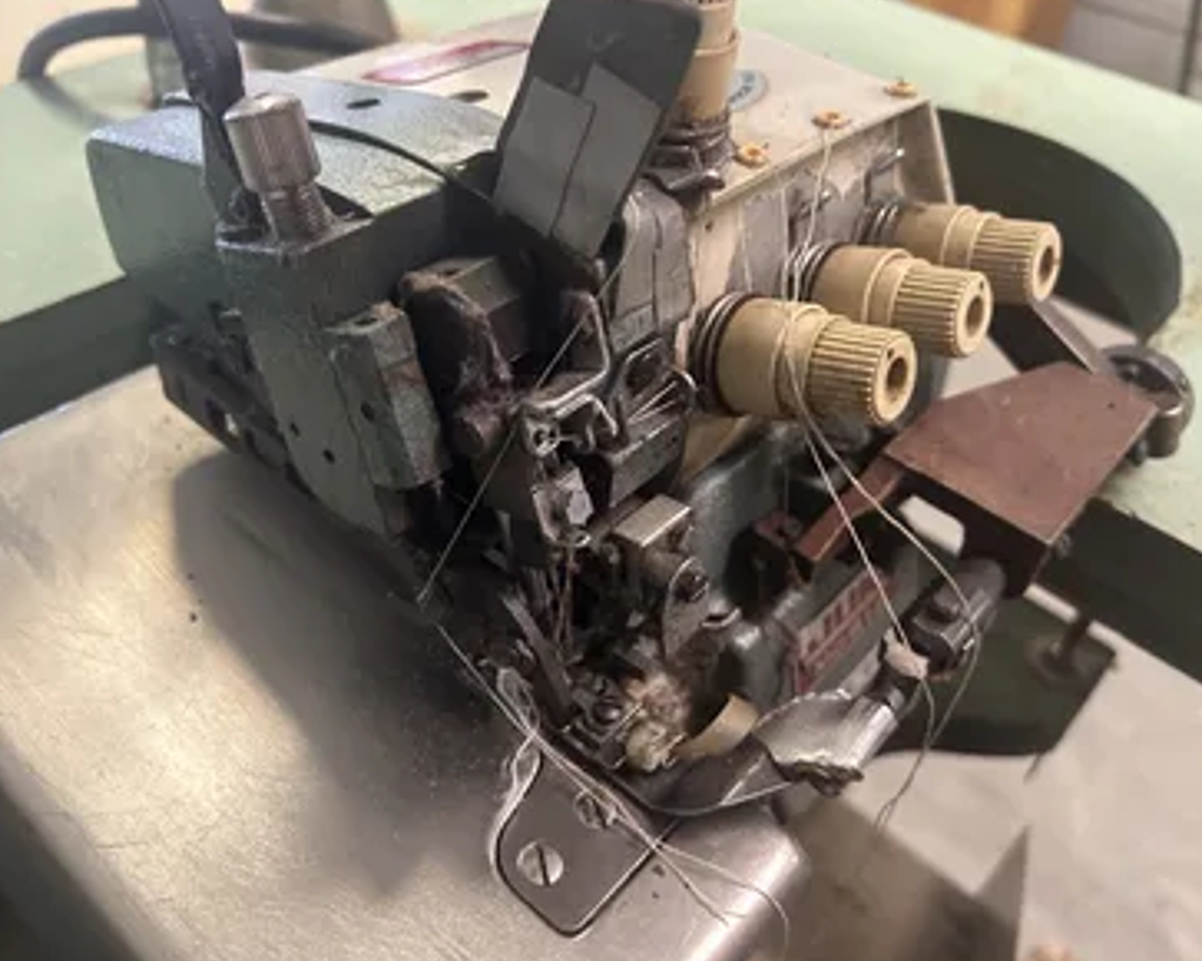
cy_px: 474
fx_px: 996
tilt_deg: -42.5
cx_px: 586
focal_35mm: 28
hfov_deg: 62.2
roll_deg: -3.9
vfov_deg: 51.5
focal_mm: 5.7
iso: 400
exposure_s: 1/60
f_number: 1.5
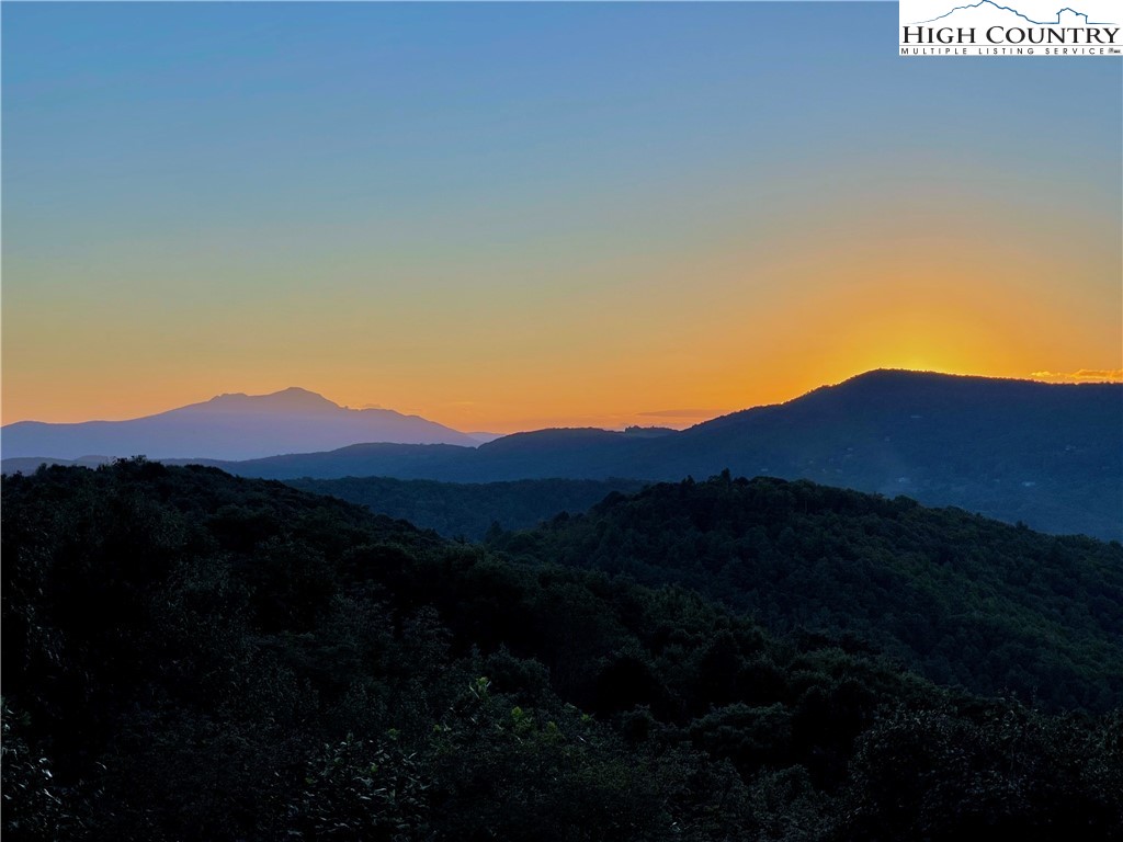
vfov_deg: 22.9
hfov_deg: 30.3
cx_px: 562
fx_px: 2076
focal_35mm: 64
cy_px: 421
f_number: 2.2
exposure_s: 1/797
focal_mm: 7.5
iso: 20
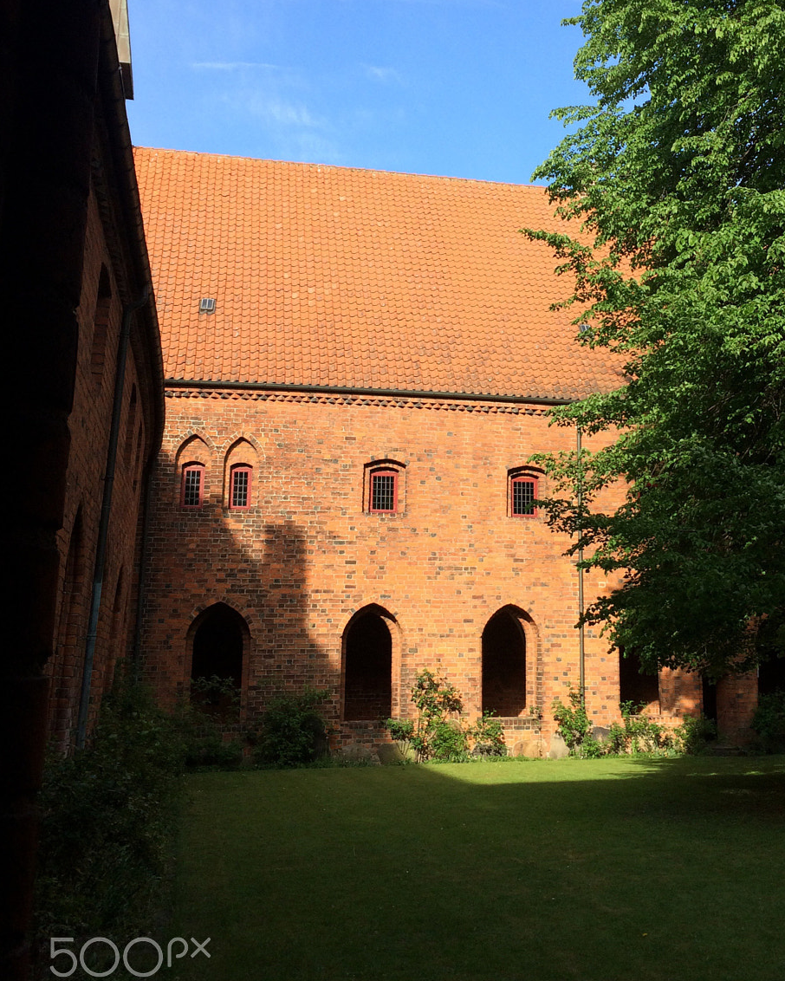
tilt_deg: +14.1
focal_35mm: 40
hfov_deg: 37.0
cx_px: 516
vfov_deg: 45.5
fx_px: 1161
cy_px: 378
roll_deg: -0.2
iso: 32
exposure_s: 1/720
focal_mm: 4.15
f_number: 2.2
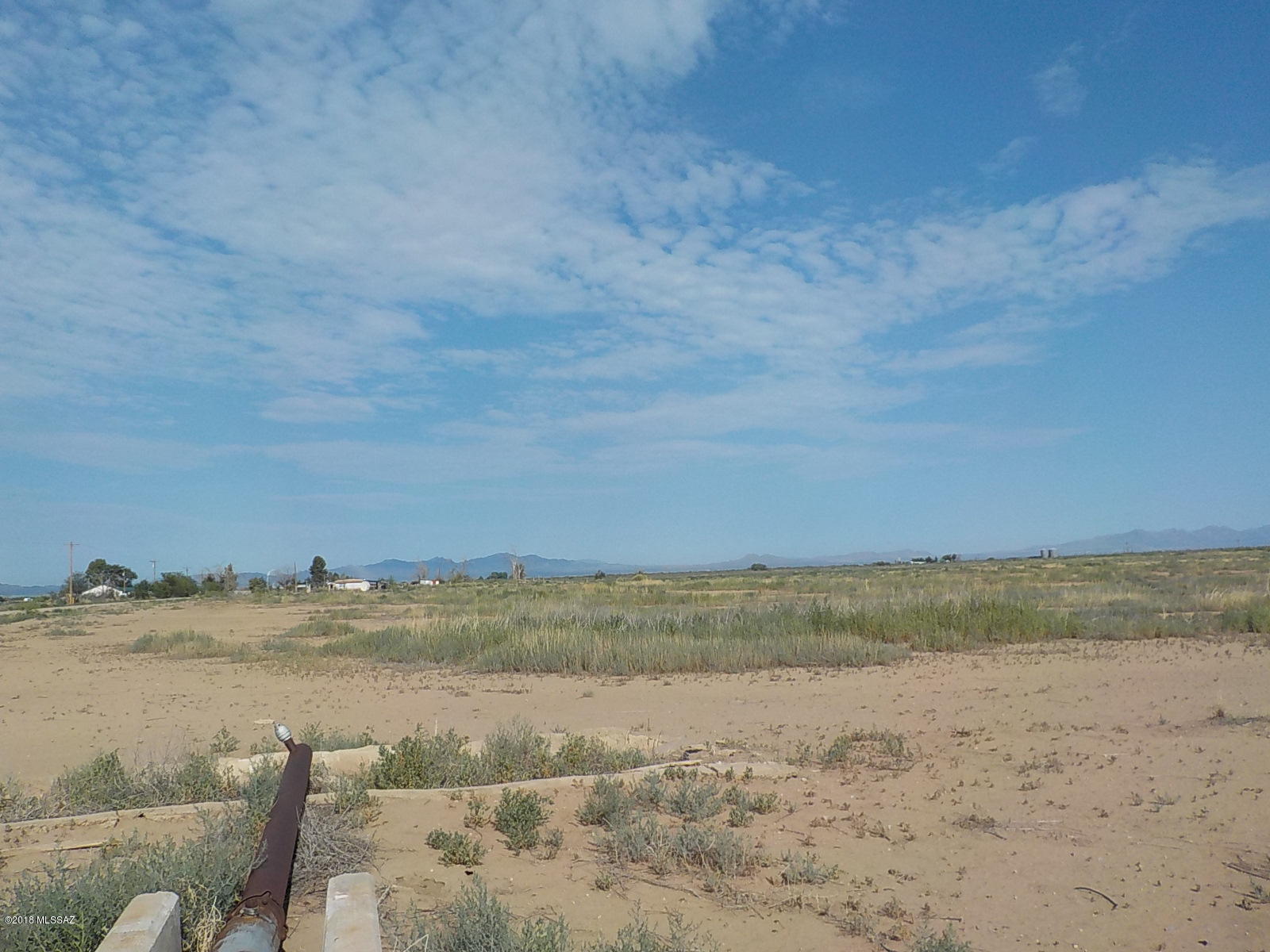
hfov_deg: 60.0
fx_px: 1101
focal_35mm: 30
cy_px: 476
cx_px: 635
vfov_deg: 46.8
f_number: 6.6
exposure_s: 1/640
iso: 125
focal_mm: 4.1
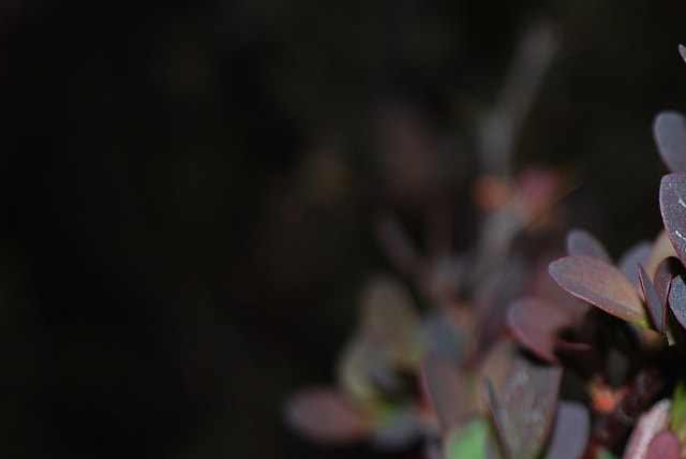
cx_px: 780
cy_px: 230
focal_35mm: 131
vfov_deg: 10.5
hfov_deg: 15.2
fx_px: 2503
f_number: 4.8
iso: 100
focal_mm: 35
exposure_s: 1/125
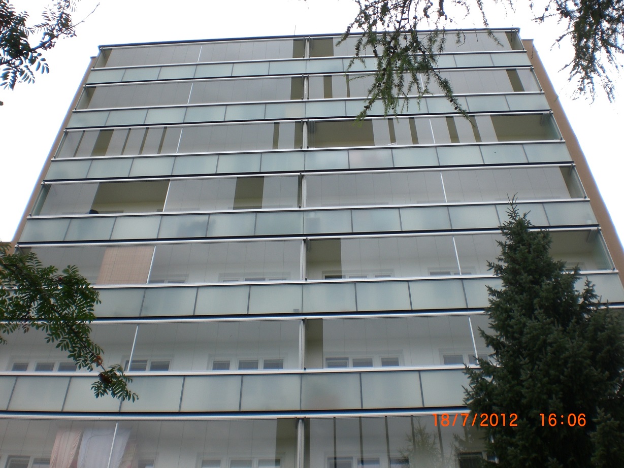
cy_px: 234
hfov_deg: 49.0
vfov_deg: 37.7
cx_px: 312
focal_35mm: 38
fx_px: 685
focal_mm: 6.3
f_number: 4.4
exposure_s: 1/320
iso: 50
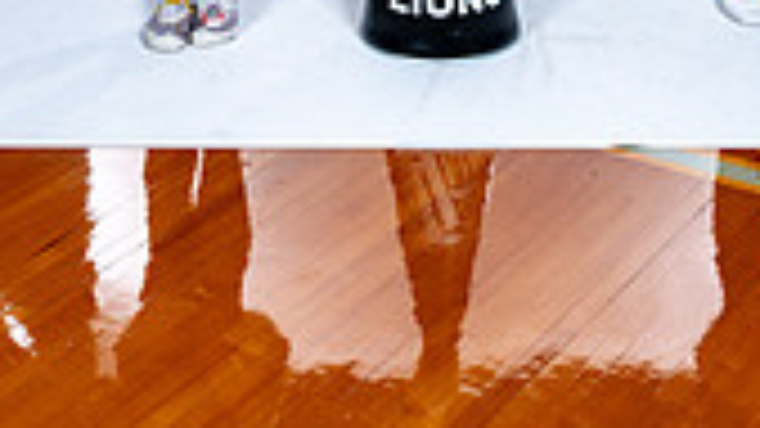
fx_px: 1914
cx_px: 450
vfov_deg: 10.9
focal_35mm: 95
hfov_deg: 22.4
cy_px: -568
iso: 250
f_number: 7.1
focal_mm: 34
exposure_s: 1/320
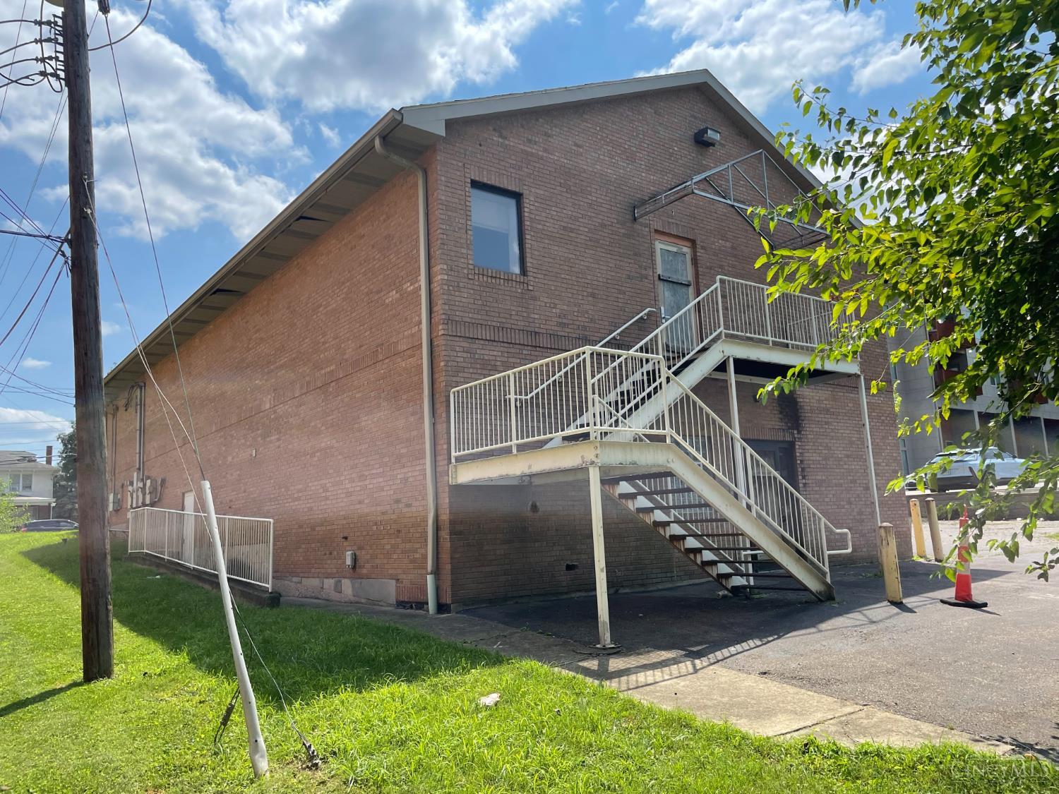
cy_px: 397
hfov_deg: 67.3
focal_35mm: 26
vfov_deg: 53.1
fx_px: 795
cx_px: 530
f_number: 1.6
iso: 32
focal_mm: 4.2
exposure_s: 1/2092
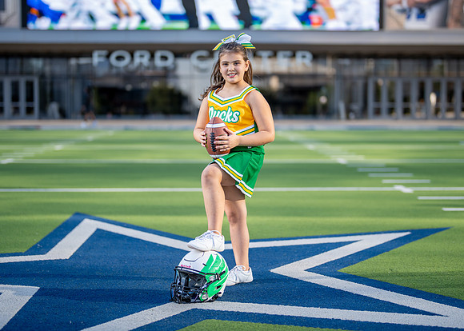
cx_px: 240
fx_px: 823
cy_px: 160
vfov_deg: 22.8
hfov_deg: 31.5
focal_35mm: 62
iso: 100
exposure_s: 1/2500
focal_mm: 50
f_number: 1.2
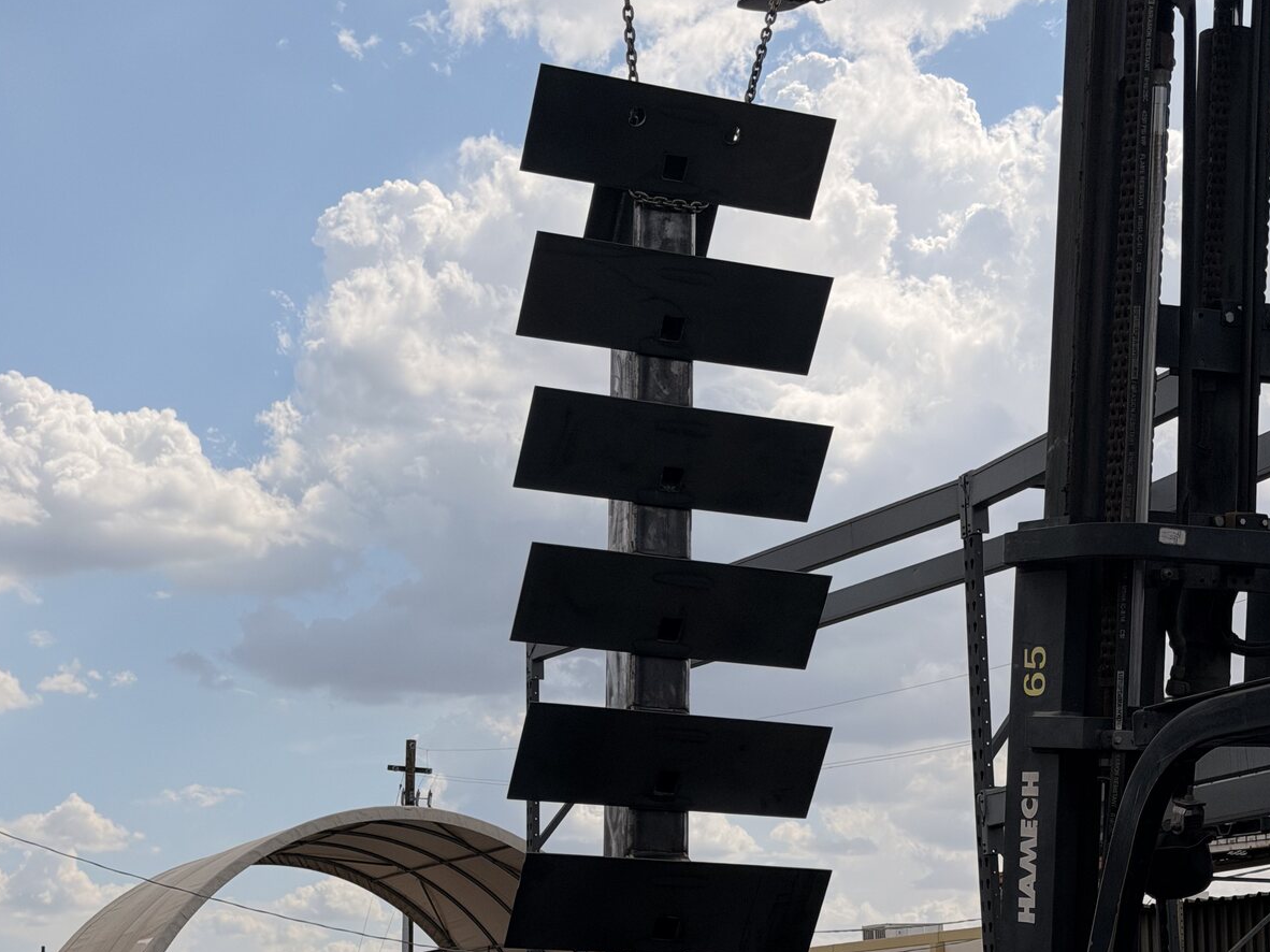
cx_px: 637
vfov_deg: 22.2
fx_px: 2384
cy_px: 784
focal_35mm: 65
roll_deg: +1.4
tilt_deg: +7.8
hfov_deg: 29.8
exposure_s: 1/11364
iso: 64
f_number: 1.78
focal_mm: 6.76
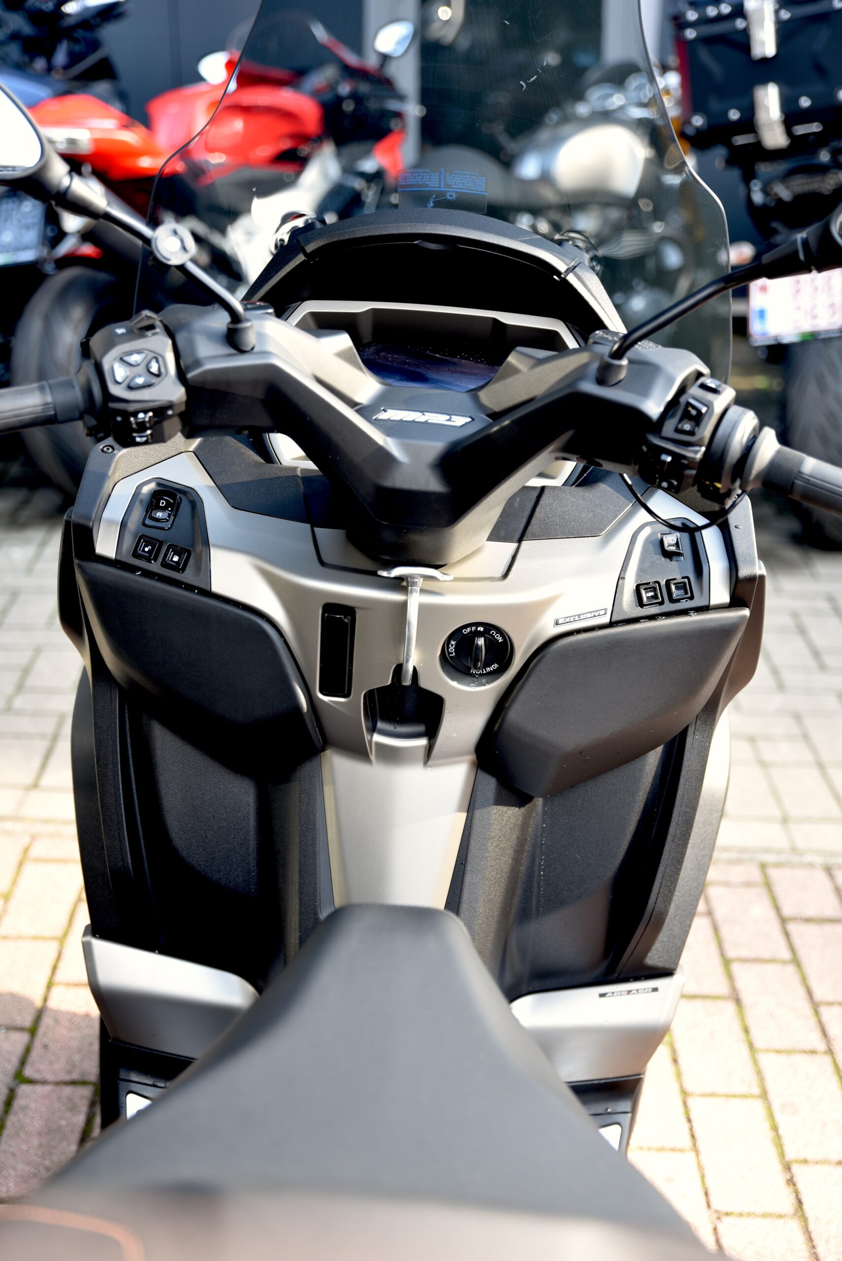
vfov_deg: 39.6
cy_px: 630
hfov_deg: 27.0
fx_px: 1752
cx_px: 421
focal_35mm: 50
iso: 100
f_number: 2.8
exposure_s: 1/50
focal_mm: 50
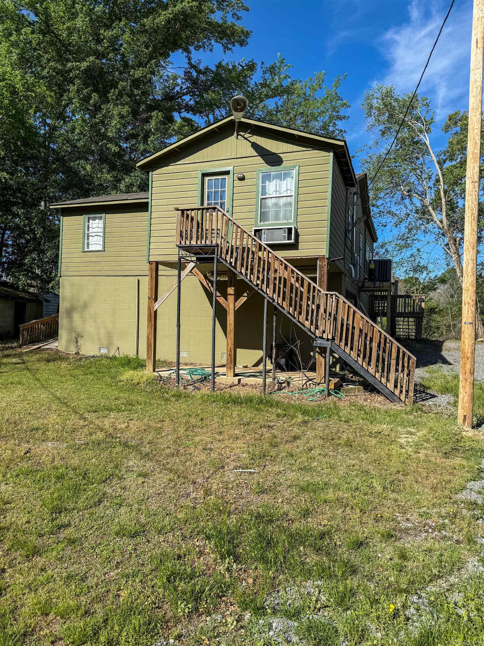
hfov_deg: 56.8
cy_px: 323
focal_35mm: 24
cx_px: 242
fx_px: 447
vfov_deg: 71.6
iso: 80
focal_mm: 6.76
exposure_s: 1/4000
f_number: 1.8
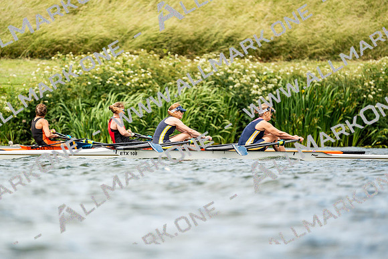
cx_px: 194
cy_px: 130
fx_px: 6468
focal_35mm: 600
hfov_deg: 3.4
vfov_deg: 2.3
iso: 400
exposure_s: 1/2000
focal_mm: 600
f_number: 6.3
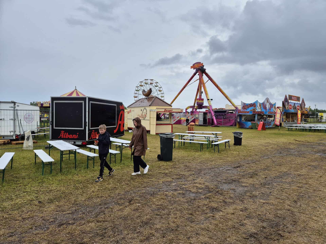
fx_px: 217
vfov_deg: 58.9
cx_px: 163
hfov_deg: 73.9
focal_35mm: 23
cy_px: 122
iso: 25
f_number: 1.8
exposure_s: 1/674
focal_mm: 5.4
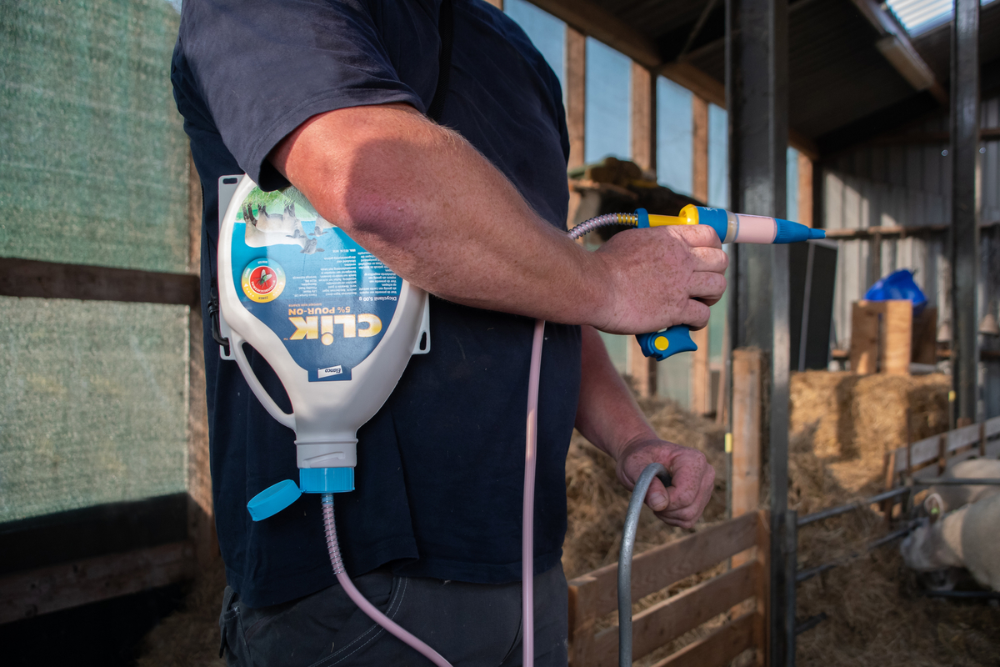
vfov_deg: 31.9
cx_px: 500
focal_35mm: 42
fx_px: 1167
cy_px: 334
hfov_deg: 46.4
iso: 800
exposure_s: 1/200
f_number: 4
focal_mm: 28
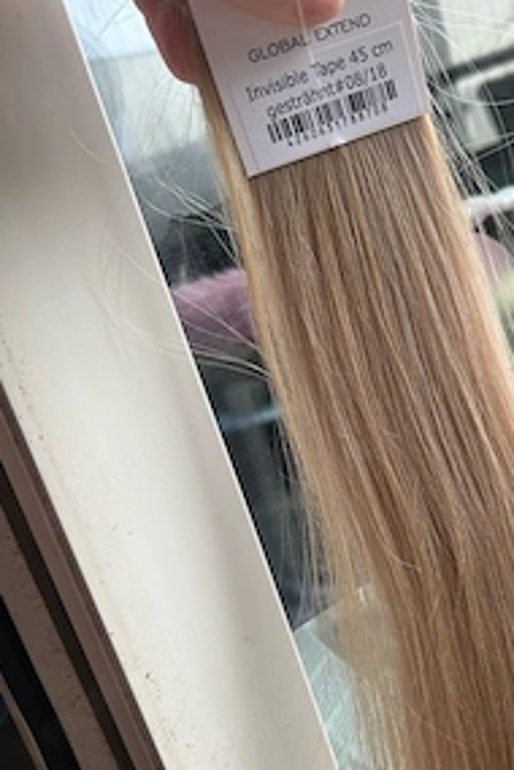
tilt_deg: -15.8
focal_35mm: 38
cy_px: 503
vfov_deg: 49.9
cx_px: 384
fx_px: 814
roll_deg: +16.5
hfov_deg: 34.3
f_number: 1.5
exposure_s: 1/60
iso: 160
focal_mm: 5.7
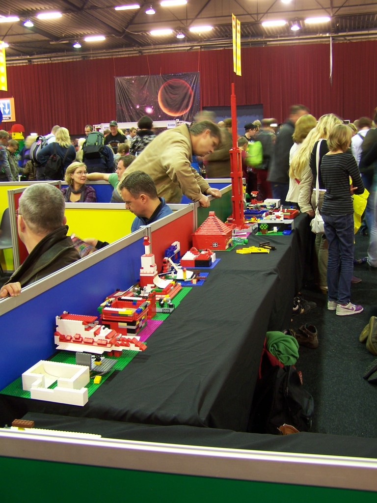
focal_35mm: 38
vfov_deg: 49.0
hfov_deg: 37.7
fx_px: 552
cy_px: 252
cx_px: 188
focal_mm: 6.3
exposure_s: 1/2
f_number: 2.8
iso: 80
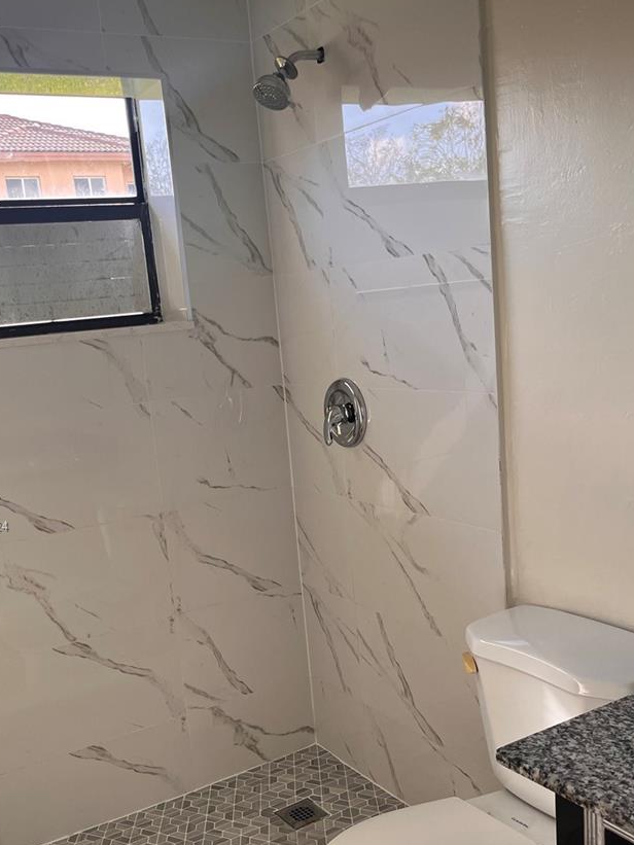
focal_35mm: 38
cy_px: 527
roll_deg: +5.1
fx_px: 928
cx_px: 283
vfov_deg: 48.5
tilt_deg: -12.6
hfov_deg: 37.7
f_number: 1.6
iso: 64
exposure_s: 1/155
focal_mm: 5.1
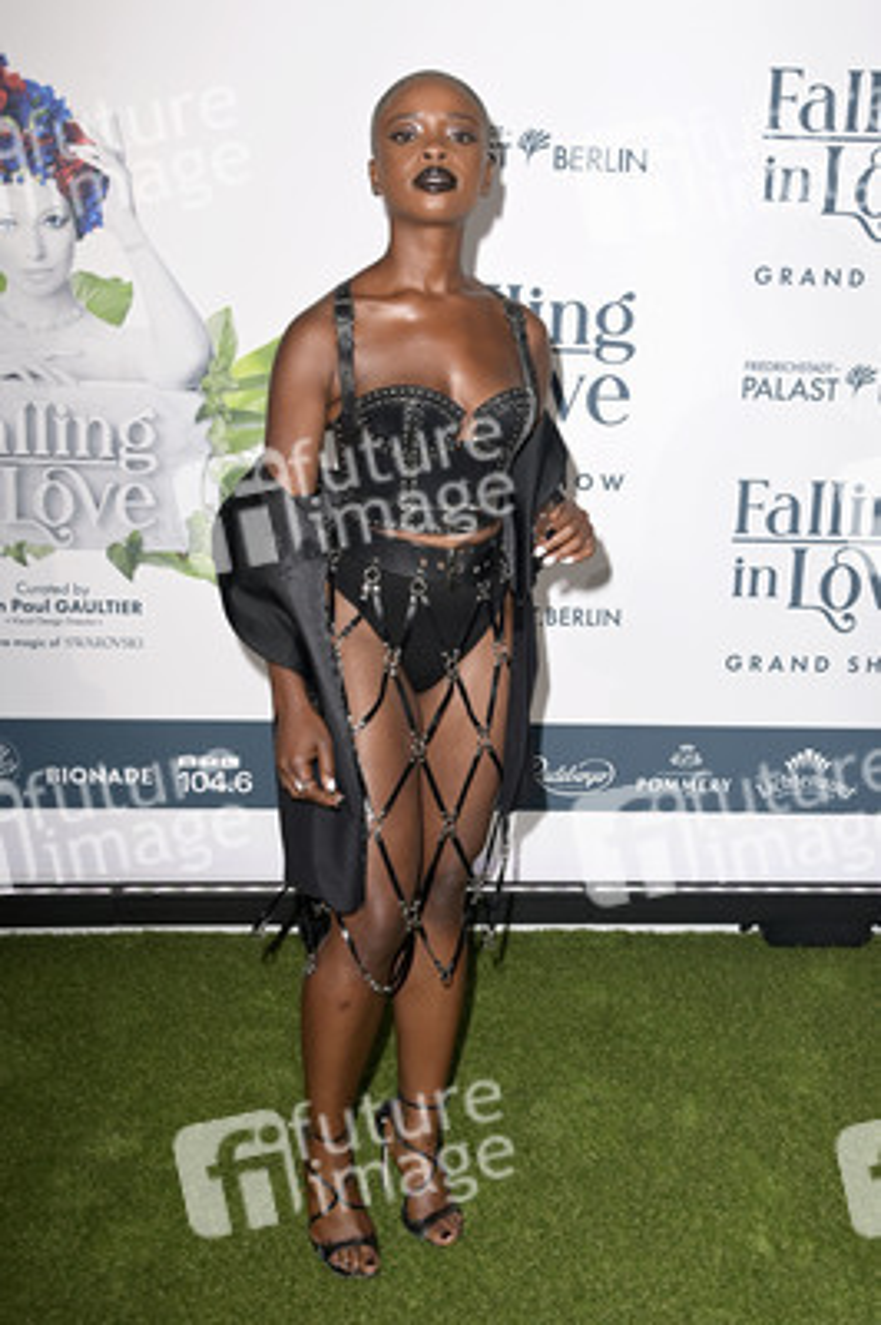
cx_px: 440
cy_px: 662
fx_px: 1544
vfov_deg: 46.4
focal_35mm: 42
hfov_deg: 31.8
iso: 640
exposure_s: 1/250
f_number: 5.6
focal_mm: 42
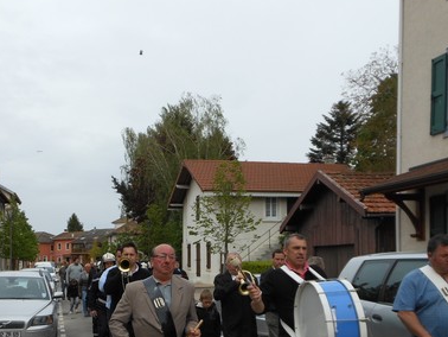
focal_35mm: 43
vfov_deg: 33.2
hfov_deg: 42.9
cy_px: 235
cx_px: 134
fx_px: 557
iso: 80
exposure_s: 1/800
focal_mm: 4.5
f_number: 3.2
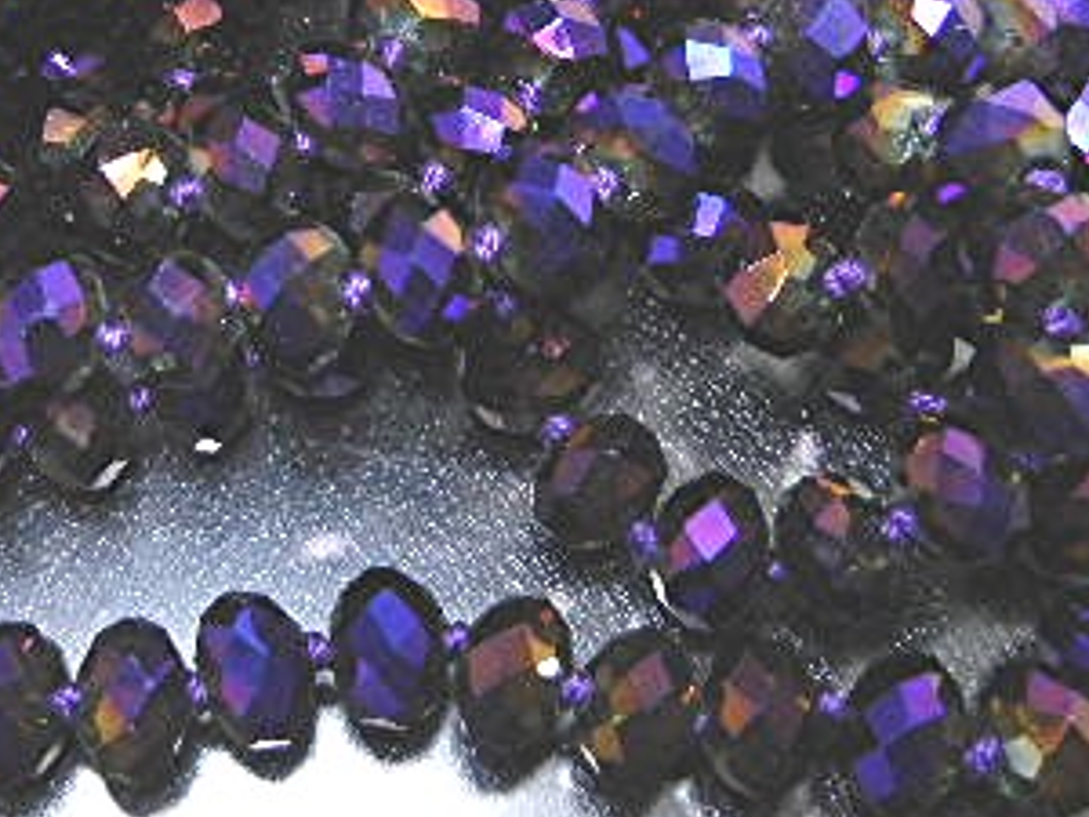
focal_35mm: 64
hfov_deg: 30.1
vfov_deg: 22.5
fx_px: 2013
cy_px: 134
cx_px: 367
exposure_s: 1/30
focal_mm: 5.4
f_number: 7
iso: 800
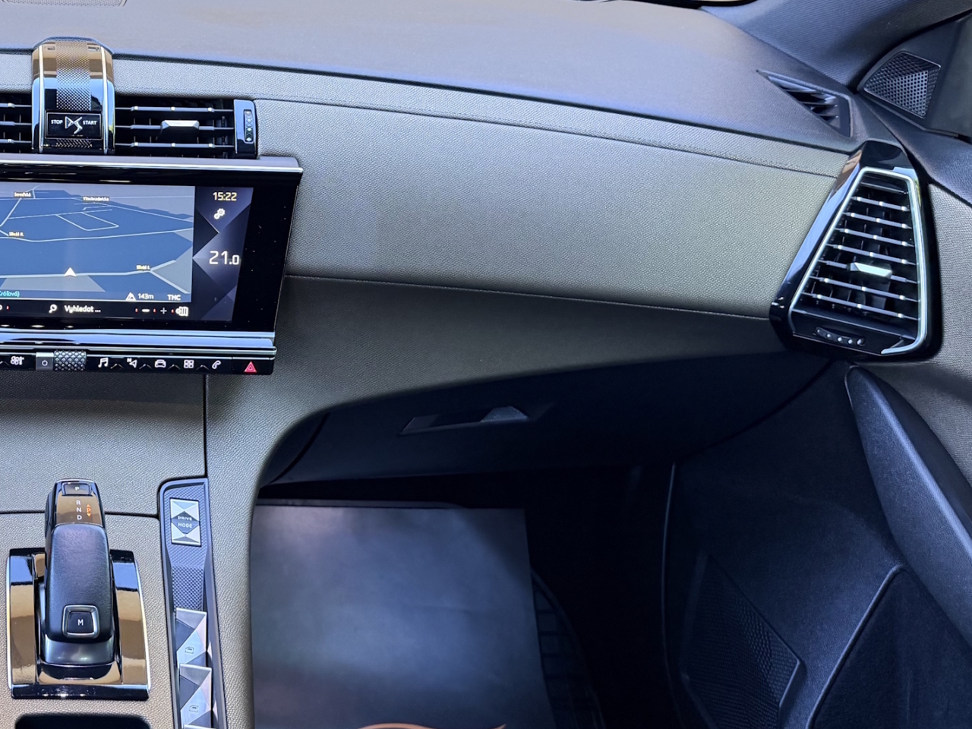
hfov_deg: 36.4
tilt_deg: -23.9
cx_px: 41
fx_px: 1348
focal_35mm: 48
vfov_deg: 30.0
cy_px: 232
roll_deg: -2.9
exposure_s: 1/89
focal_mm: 6.76
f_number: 1.78
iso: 200
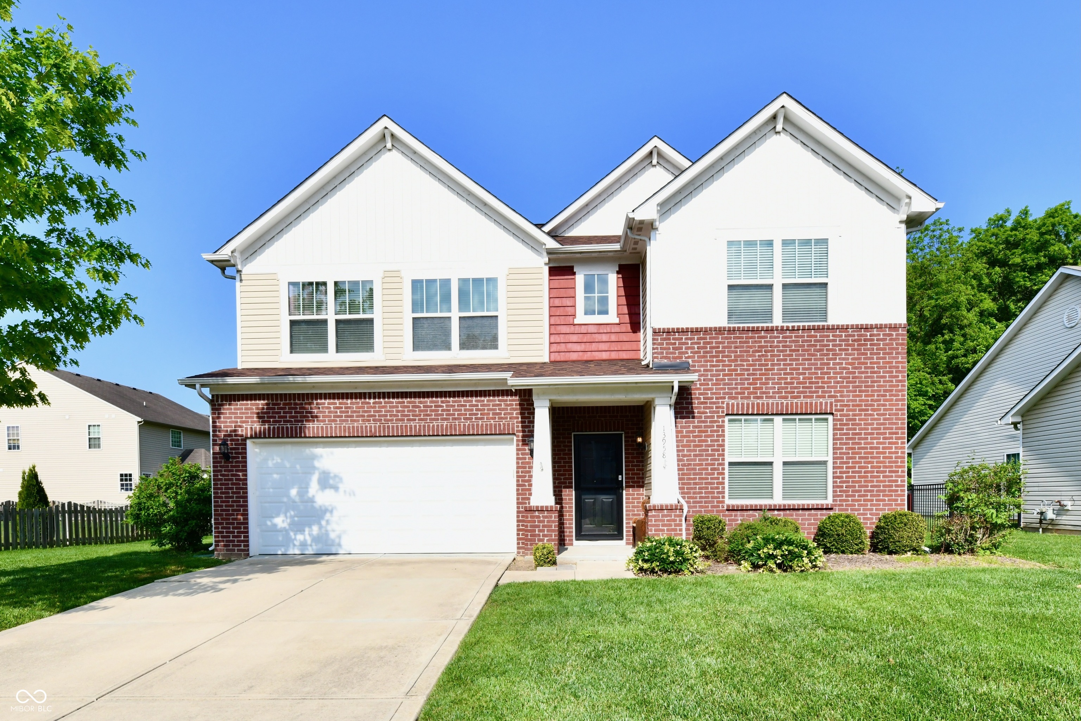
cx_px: 540
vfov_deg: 81.2
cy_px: 360
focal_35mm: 14
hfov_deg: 104.3
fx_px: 420
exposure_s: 1/640
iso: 640
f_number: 13
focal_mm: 14
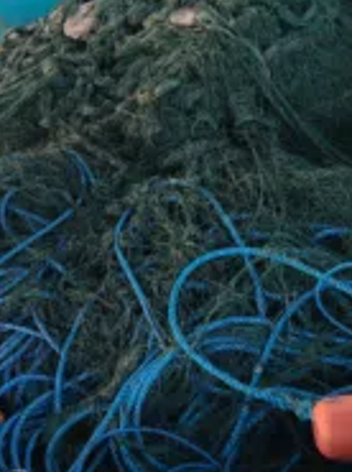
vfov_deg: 36.8
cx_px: 82
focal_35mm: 52
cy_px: 209
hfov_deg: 27.5
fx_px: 707
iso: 114
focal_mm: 5.25
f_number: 1.75
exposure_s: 1/33.3
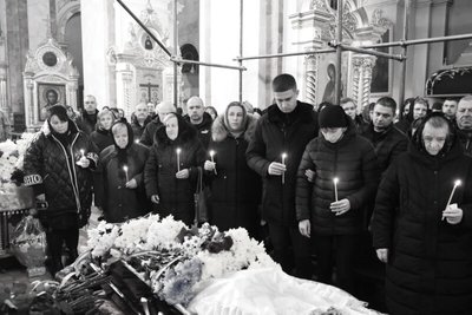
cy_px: 158
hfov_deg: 61.9
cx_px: 236
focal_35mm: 30
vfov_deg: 43.6
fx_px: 393
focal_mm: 20
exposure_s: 1/50
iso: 4000
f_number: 3.5
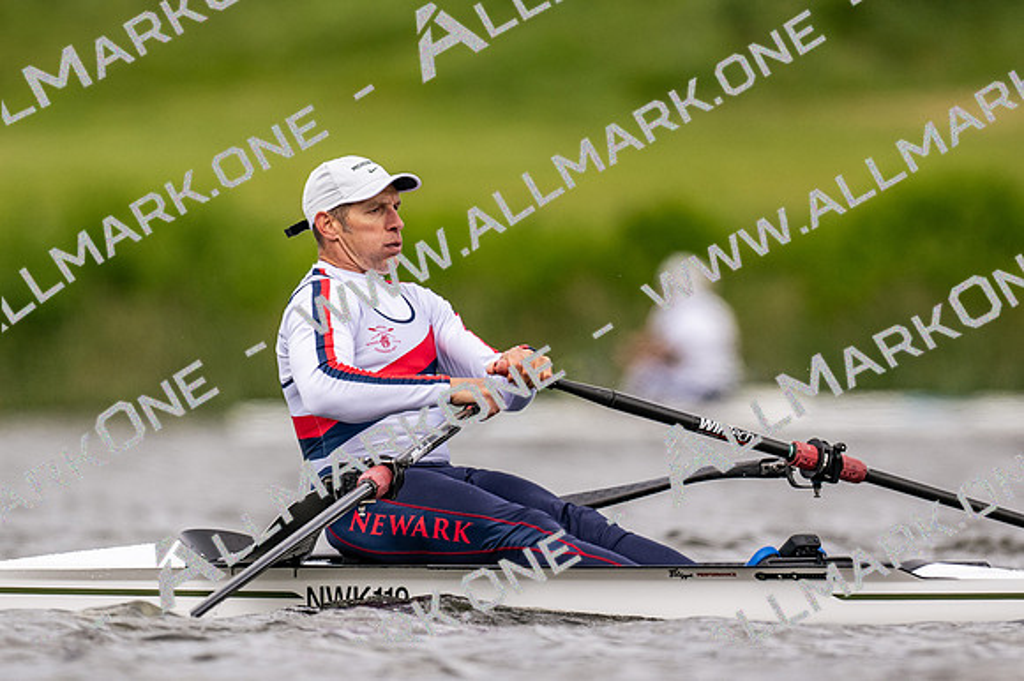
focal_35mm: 900
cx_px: 512
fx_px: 25584
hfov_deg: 2.3
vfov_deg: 1.5
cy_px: 340
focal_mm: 600
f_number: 4
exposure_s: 1/2500
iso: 500
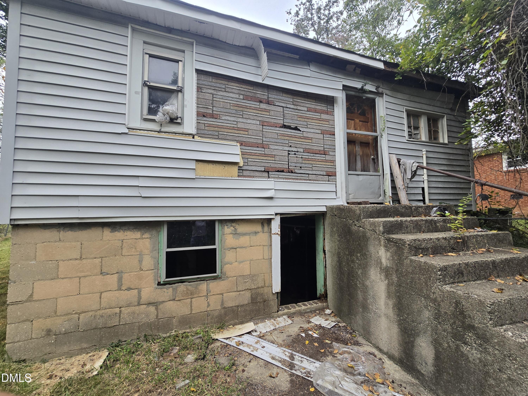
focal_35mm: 13
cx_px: 264
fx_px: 198
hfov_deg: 106.2
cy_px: 198
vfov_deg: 89.9
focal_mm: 2.2
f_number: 2.2
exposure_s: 1/270
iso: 50
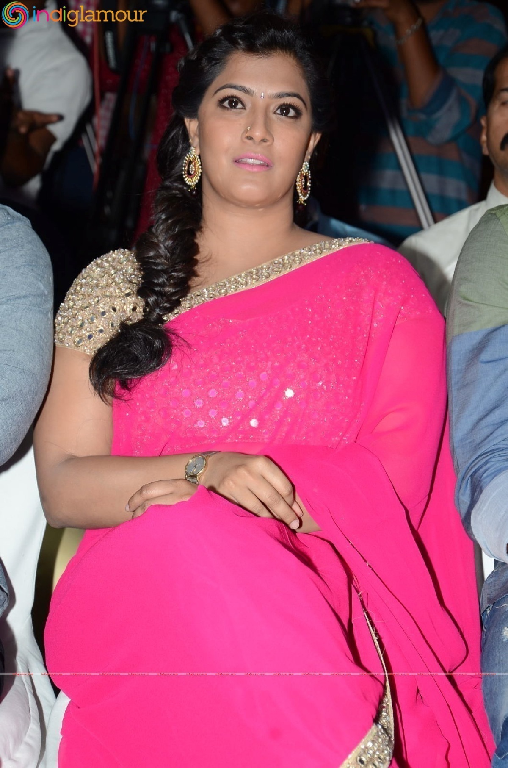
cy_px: 384
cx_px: 254
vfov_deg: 16.1
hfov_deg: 10.7
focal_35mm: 128
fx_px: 2712
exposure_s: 1/125
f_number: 5.6
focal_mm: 85
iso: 400
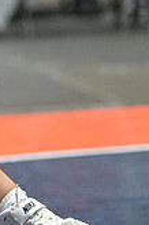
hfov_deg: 2.3
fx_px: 3633
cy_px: 12
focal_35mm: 584
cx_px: -221
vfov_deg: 3.5
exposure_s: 1/800
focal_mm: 165
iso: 6400
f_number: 2.8
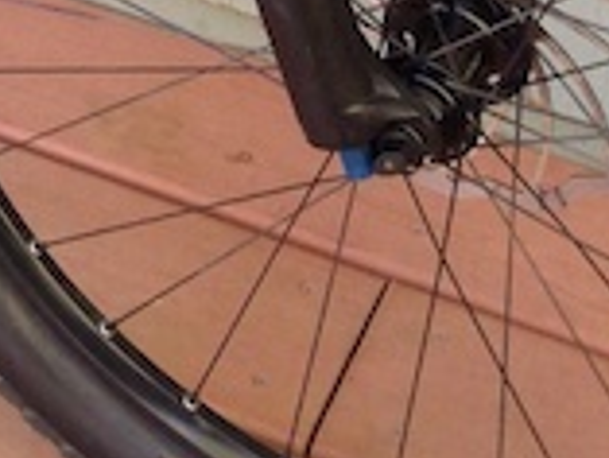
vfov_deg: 8.2
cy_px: -590
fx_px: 2958
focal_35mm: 168
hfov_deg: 11.4
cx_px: -225
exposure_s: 1/60
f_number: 2.4
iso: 64
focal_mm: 4.12
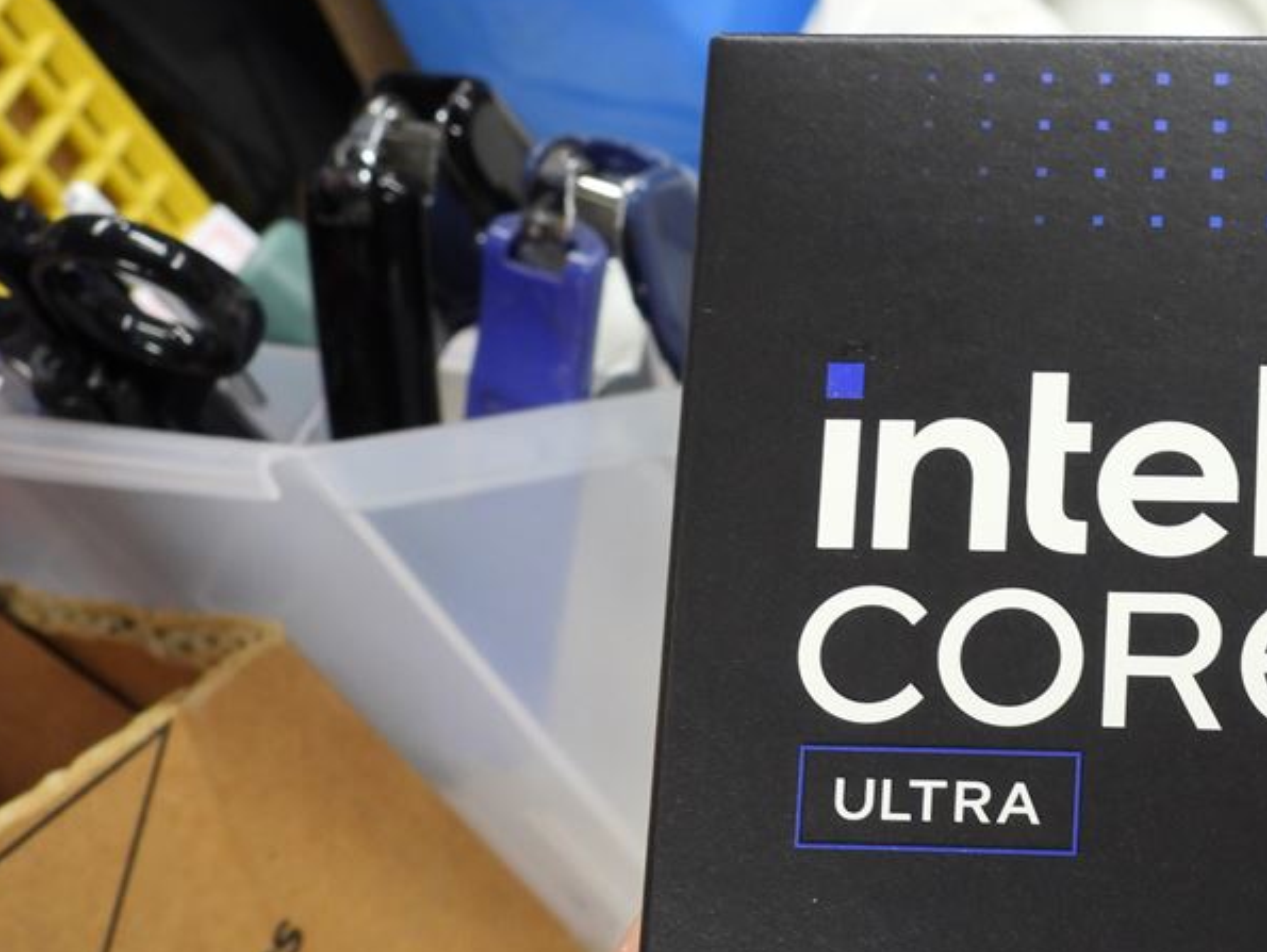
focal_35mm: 86
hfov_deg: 22.3
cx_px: 1069
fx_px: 3150
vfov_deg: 17.1
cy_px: 692
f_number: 3.5
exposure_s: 1/30
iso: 220
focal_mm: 8.9
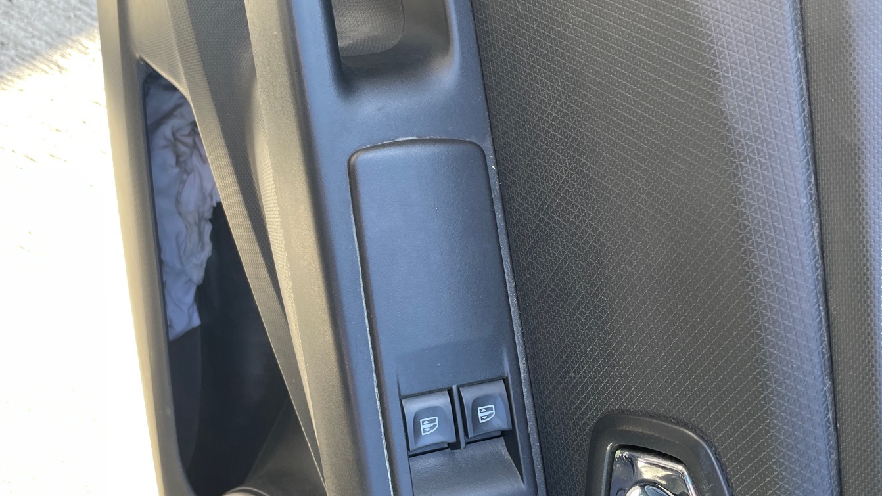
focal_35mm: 38
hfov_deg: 52.8
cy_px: 251
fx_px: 889
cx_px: 440
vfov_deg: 31.2
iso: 40
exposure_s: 1/121
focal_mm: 4.2
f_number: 1.6
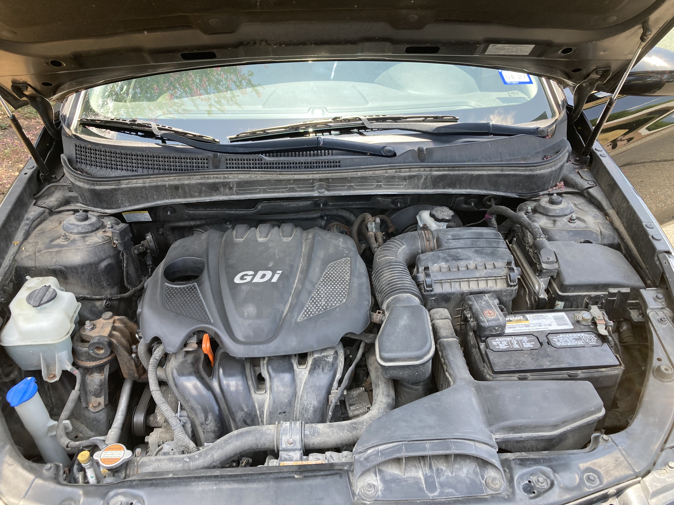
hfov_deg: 63.4
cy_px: 252
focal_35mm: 28
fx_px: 545
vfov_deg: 49.7
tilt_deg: -36.1
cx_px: 337
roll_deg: -2.9
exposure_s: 1/120
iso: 25
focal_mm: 3.99
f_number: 1.8
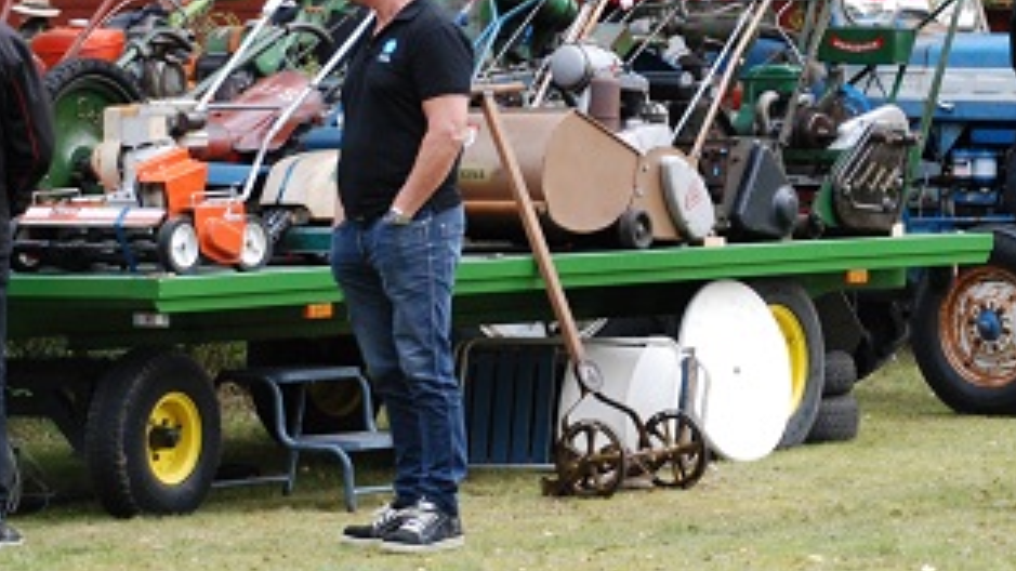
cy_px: 79
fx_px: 6842
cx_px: 860
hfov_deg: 8.5
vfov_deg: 4.8
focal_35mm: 254
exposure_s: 1/50
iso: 400
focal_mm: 62
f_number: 5.3
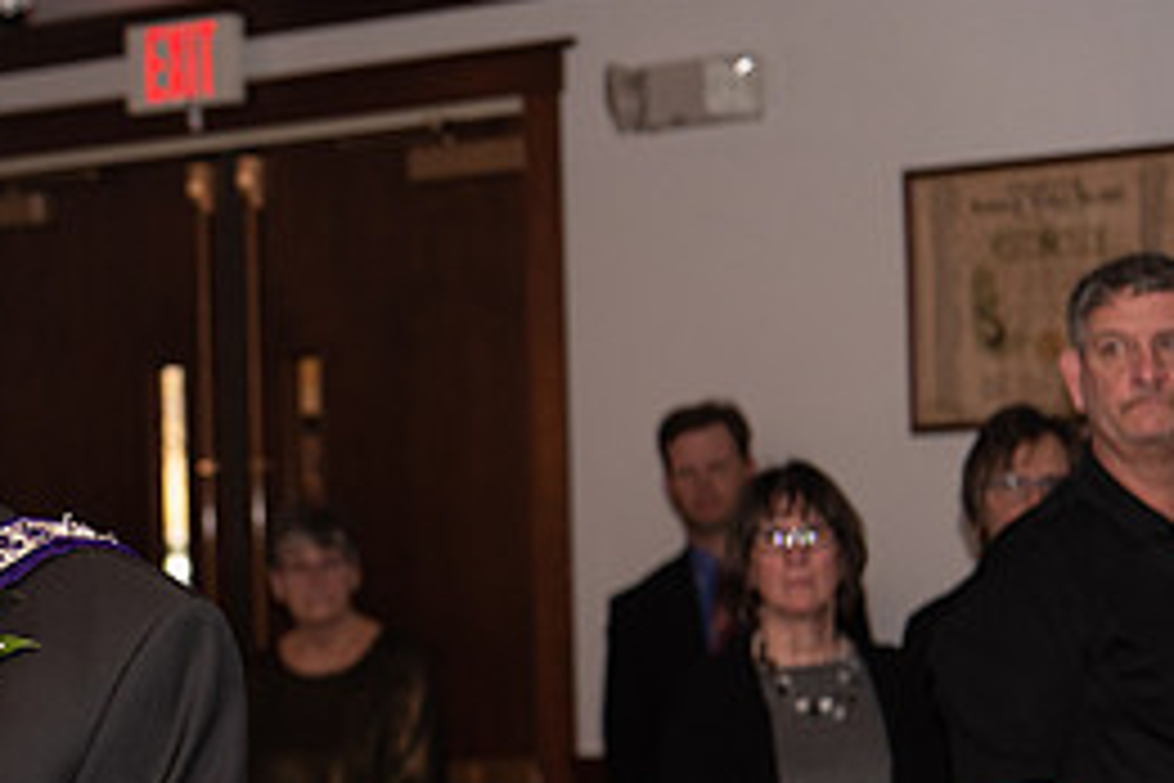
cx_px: -94
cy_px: 673
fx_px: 4500
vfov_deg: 9.9
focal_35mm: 138
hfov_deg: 14.5
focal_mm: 62
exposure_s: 1/200
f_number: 4
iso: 800
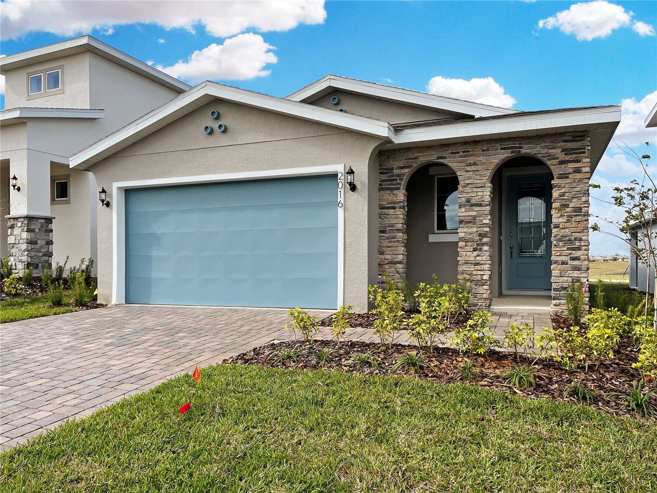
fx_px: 493
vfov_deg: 53.1
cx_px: 328
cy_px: 246
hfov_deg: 67.3
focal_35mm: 26
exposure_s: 1/2688
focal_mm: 5.1
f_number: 1.6
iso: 50
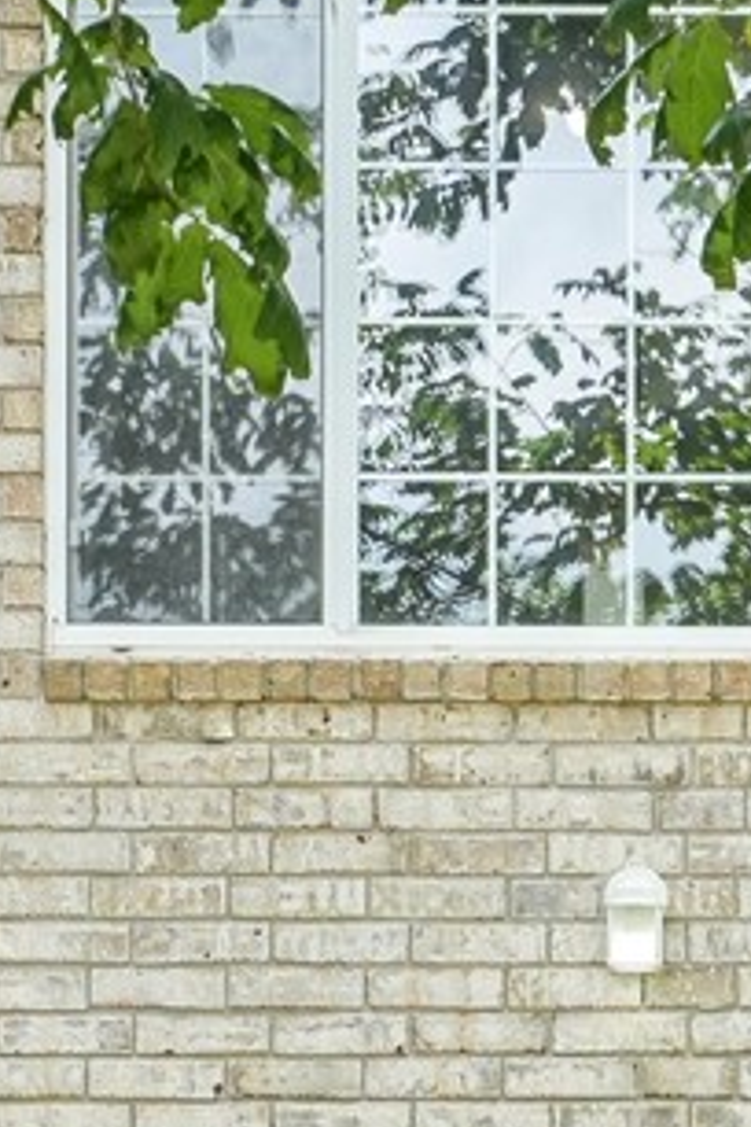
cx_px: 668
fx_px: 6070
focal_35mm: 194
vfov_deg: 10.3
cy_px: 1560
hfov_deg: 7.1
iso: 400
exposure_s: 1/125
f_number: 9
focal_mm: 35
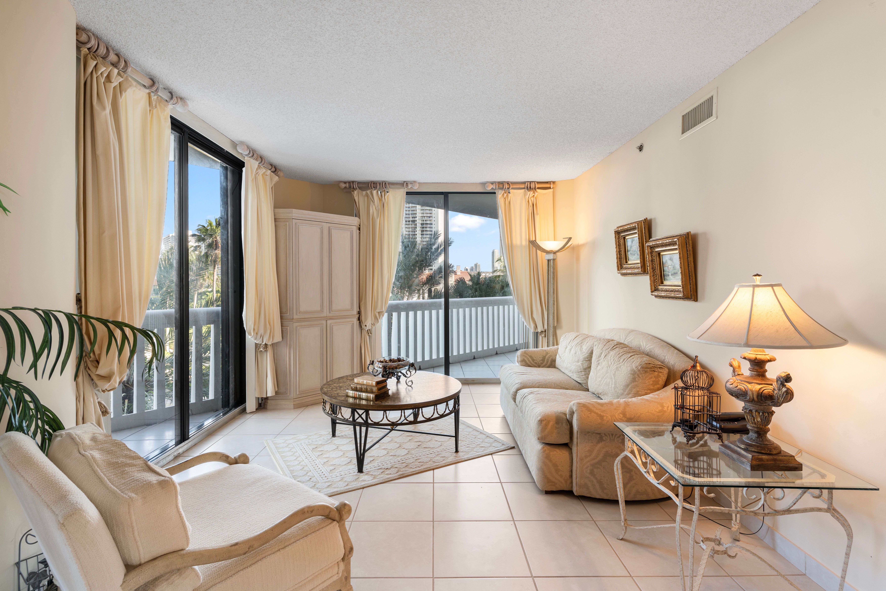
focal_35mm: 17
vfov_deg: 70.4
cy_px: 296
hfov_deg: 93.3
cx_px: 443
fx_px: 418
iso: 200
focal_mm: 17
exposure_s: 1/4
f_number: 8
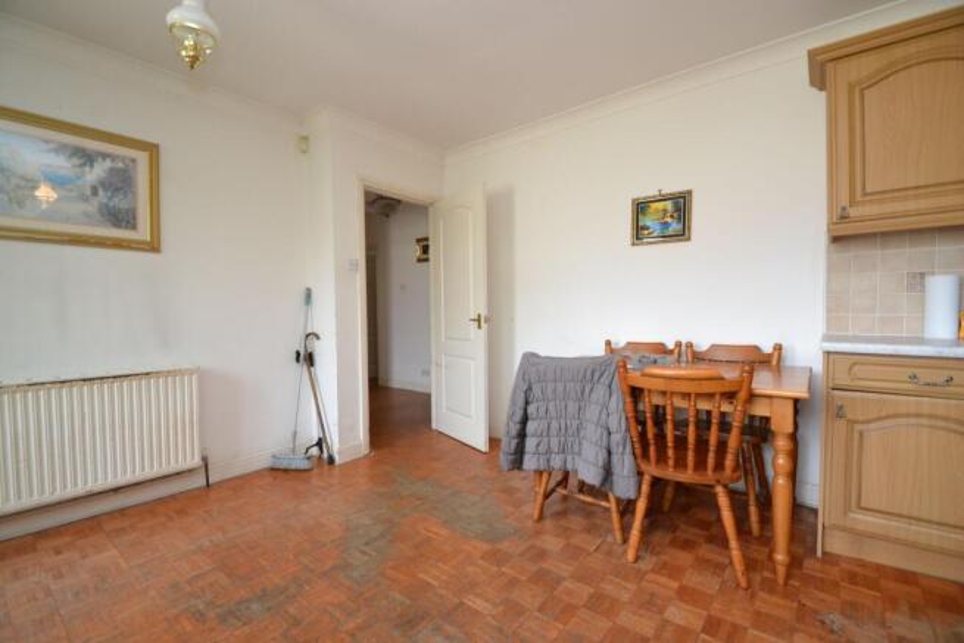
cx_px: 482
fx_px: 402
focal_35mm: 15
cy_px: 322
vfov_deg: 77.4
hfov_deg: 100.4
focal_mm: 10
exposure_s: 1/60
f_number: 3.5
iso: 560
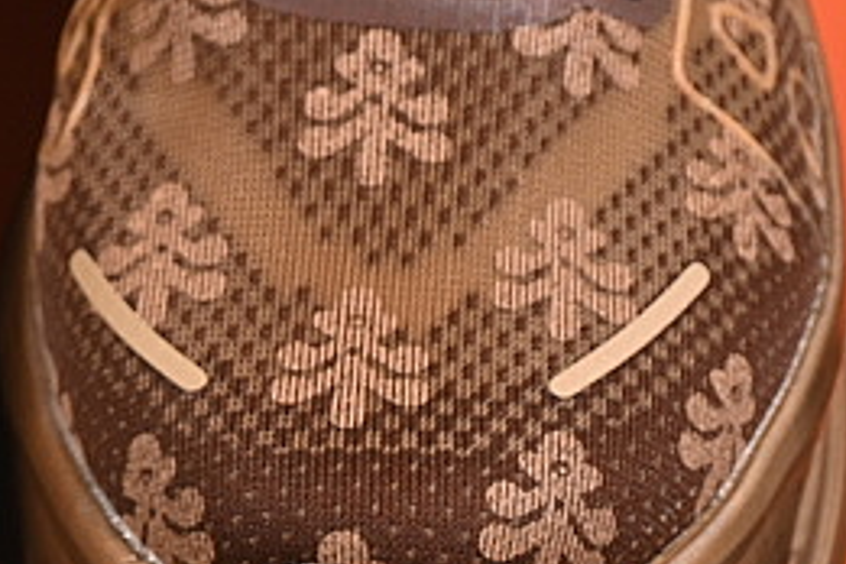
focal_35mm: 310
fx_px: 7284
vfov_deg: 4.4
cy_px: 16
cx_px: -42
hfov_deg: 6.6
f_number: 6.3
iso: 160
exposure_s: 1/60
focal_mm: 50
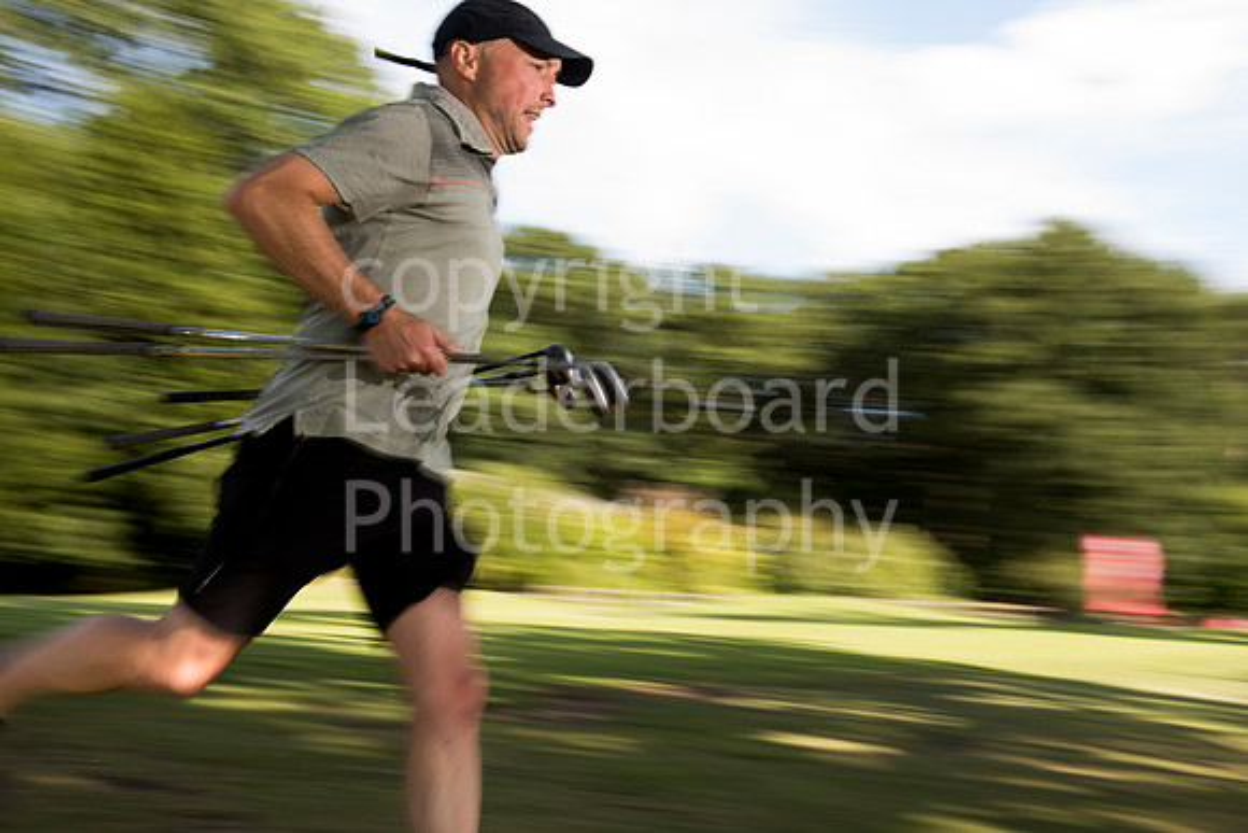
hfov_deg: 53.1
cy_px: 416
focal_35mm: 36
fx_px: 1248
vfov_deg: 36.9
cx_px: 624
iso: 64
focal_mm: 36
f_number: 8
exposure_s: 1/40
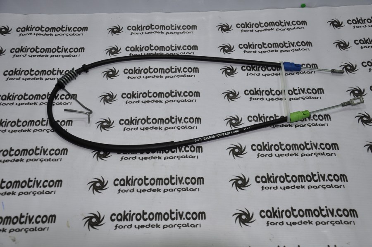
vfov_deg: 26.4
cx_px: 186
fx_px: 526
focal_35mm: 51
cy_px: 124
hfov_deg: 38.9
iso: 200
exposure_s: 1/125
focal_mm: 34
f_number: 4.5
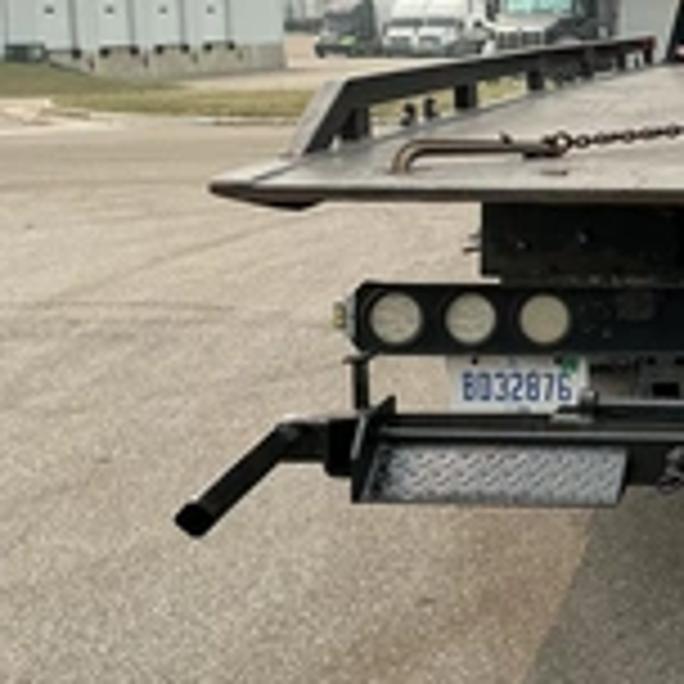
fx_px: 1453
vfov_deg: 26.2
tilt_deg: -4.2
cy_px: 171
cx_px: 864
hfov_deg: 23.7
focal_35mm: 65
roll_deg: +0.8
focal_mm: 3
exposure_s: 1/1912
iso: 25
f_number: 1.8
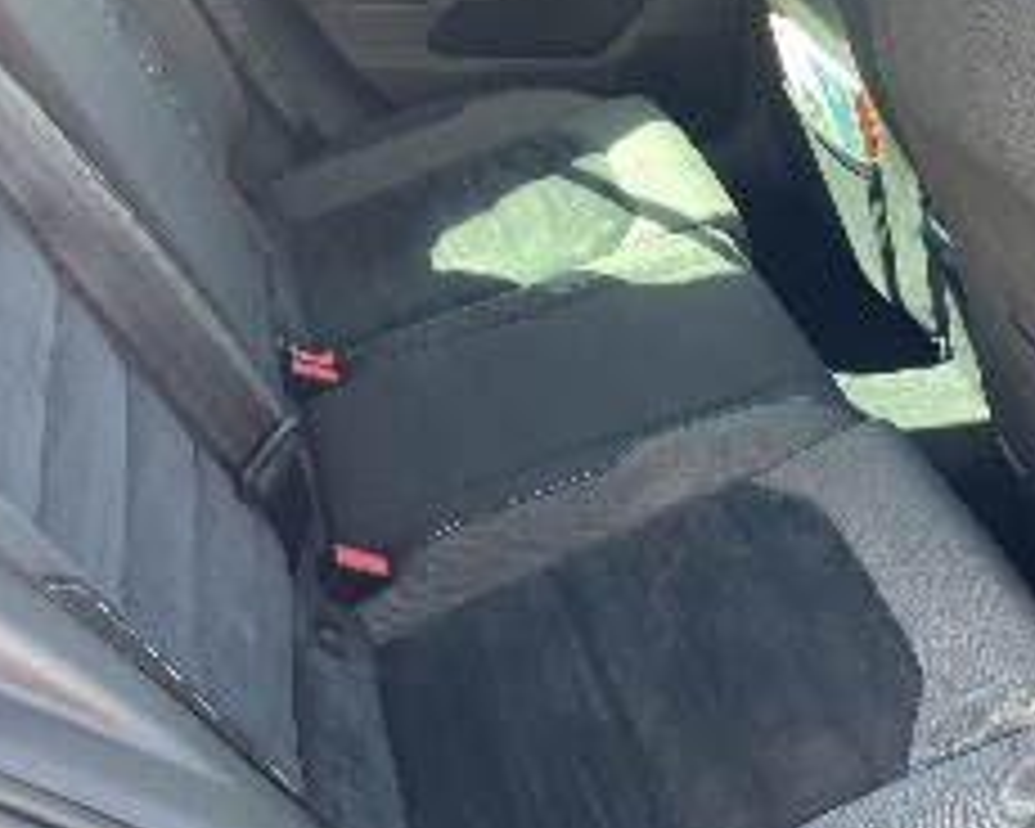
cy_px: 306
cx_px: 752
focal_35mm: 46
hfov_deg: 39.4
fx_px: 1409
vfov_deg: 32.6
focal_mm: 4.2
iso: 100
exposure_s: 1/121
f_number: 1.6
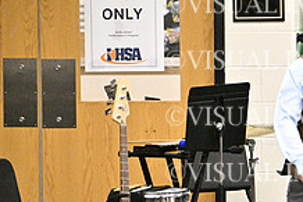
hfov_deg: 6.6
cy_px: 144
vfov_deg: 4.4
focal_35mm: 309
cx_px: 367
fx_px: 2599
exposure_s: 1/1000
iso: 12800
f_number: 2.8
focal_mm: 116
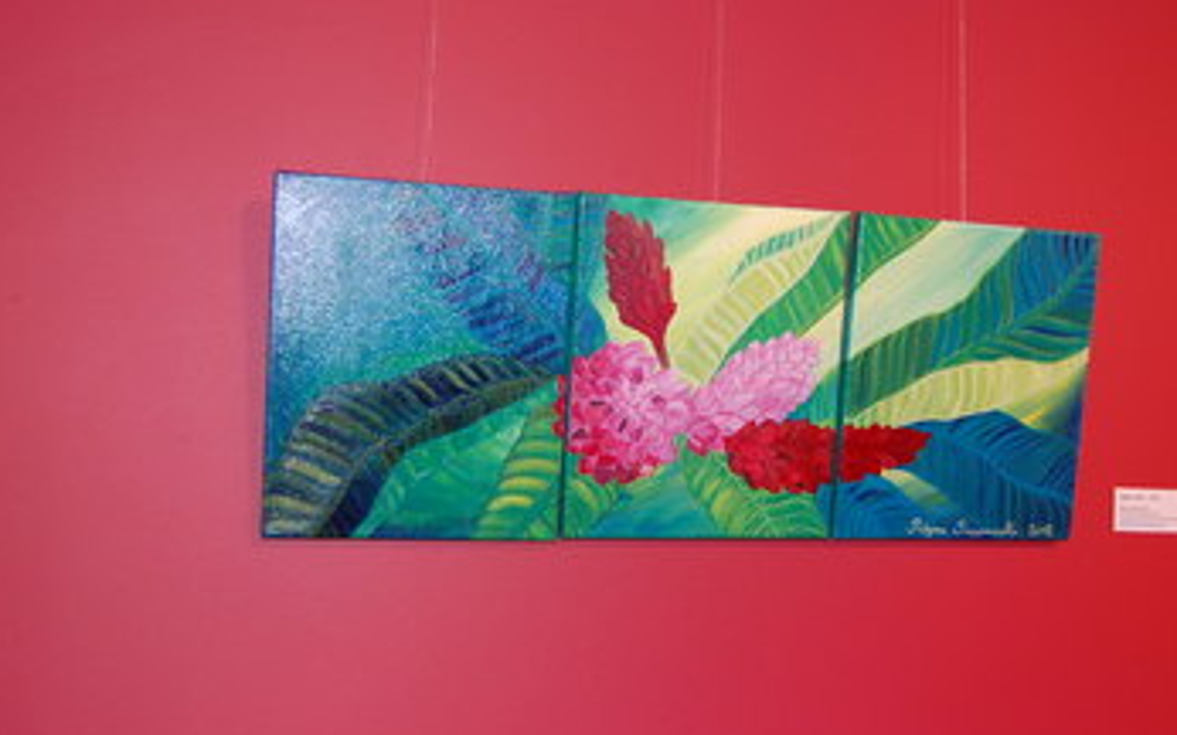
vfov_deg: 28.2
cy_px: 391
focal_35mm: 46
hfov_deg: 43.6
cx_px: 691
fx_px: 1464
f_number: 3.8
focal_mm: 23
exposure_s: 1/60
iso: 400
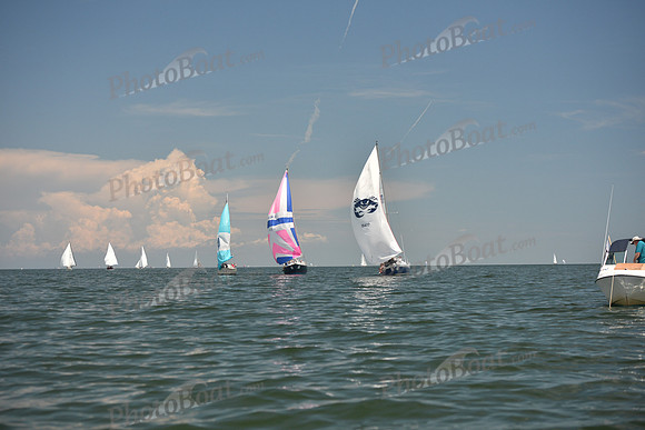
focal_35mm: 70
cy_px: 215
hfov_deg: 28.8
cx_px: 322
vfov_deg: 19.5
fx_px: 1254
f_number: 3.5
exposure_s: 1/2000
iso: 320
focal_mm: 70
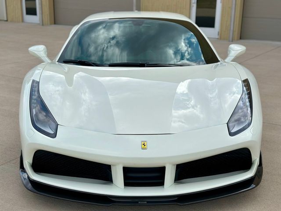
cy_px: 106
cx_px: 140
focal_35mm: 48
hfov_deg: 39.7
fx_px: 390
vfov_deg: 30.3
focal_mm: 6.86
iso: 80
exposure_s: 1/4566
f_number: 1.78
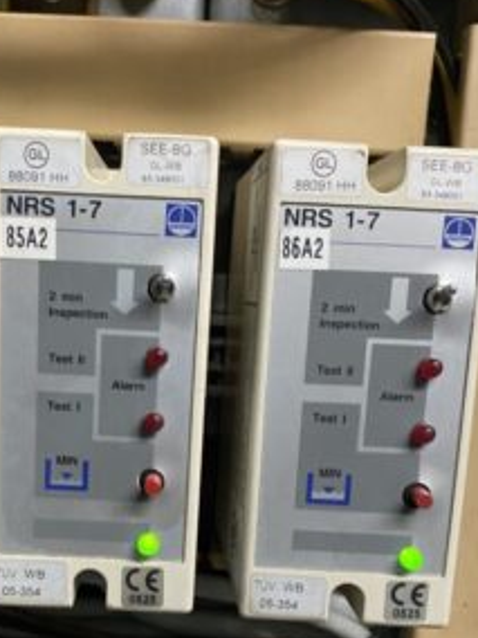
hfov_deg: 32.6
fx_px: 810
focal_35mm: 44
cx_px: 155
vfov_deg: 42.3
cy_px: 434
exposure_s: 1/40
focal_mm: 4.25
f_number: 1.8
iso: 400
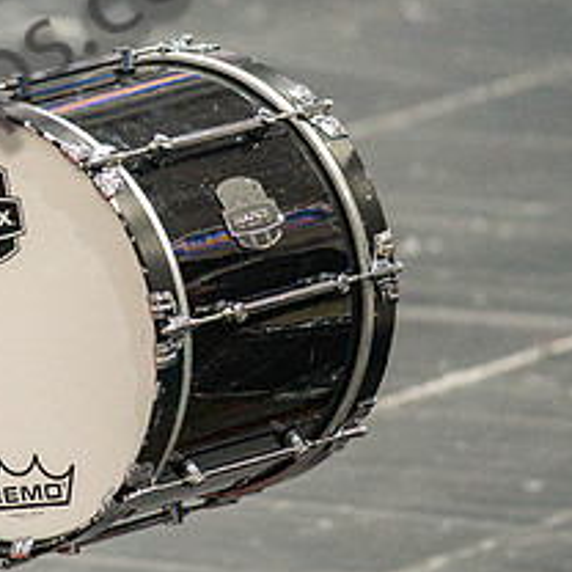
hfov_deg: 2.6
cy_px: 209
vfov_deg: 2.6
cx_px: -162
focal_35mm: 686
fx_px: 12825
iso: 6400
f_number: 4
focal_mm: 200
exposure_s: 1/500
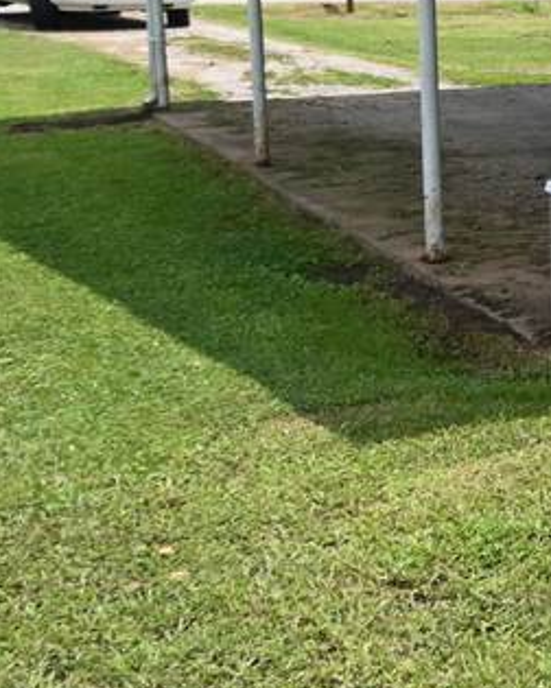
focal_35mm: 61
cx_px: 1111
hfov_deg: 17.5
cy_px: 111
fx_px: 1243
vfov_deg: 30.0
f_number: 7.1
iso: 100
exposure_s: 1/400
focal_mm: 11
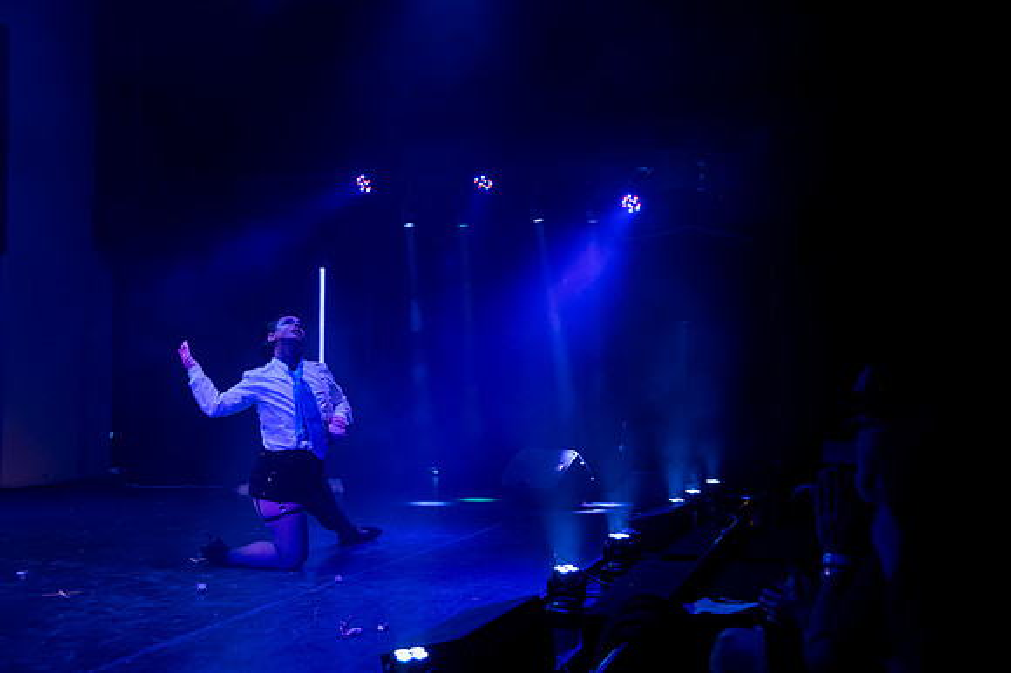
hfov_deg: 51.8
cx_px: 489
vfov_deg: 35.8
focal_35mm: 37
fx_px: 1041
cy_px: 337
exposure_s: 1/200
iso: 3200
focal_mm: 35
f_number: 4
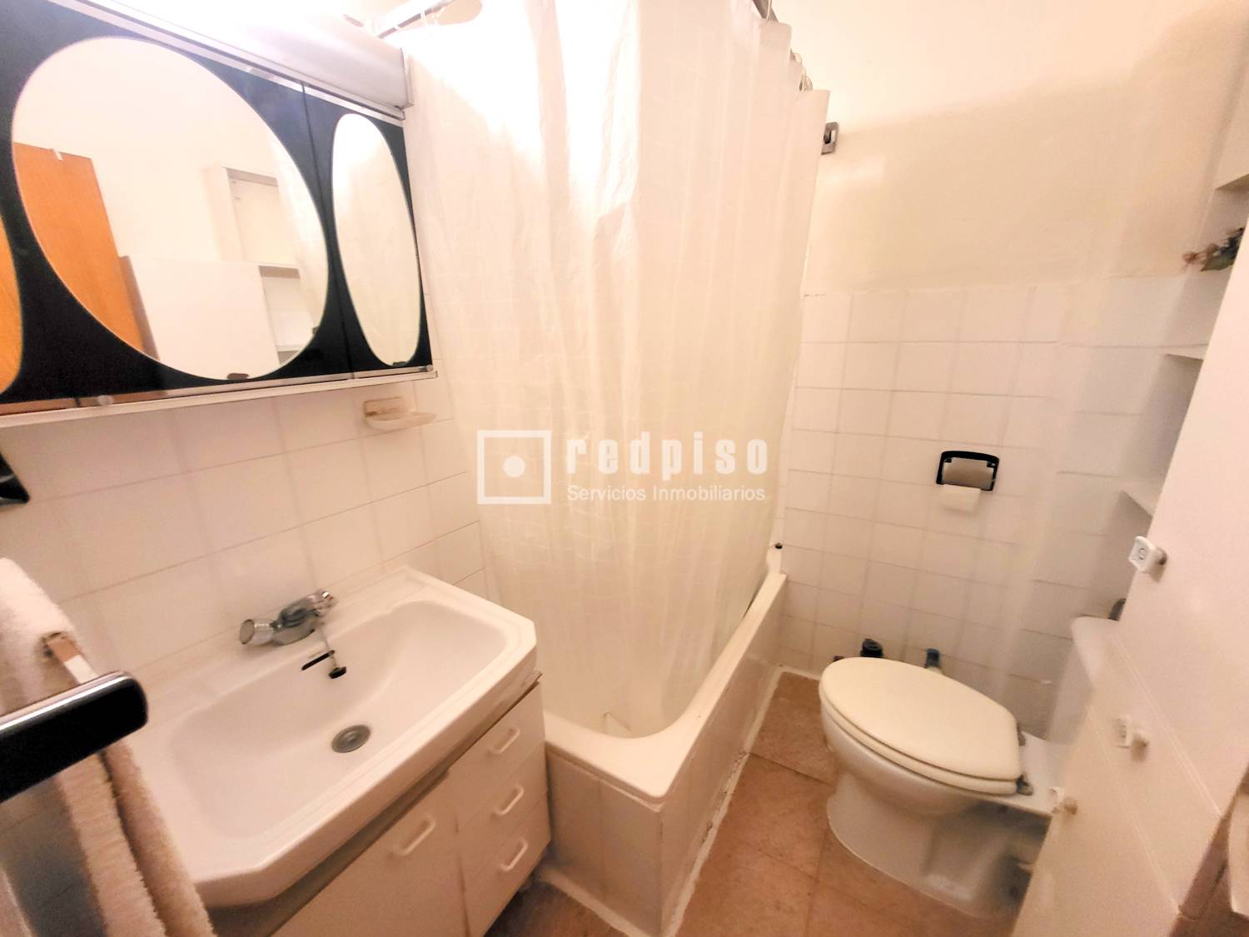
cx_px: 624
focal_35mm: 13
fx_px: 469
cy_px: 468
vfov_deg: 89.9
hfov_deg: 106.2
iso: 320
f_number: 2.2
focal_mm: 1.74
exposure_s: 1/33.3
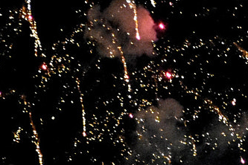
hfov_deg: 6.3
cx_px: 392
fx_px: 2235
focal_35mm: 324
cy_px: 343
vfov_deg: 4.2
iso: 12800
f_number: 4.5
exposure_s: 1/50
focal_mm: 45
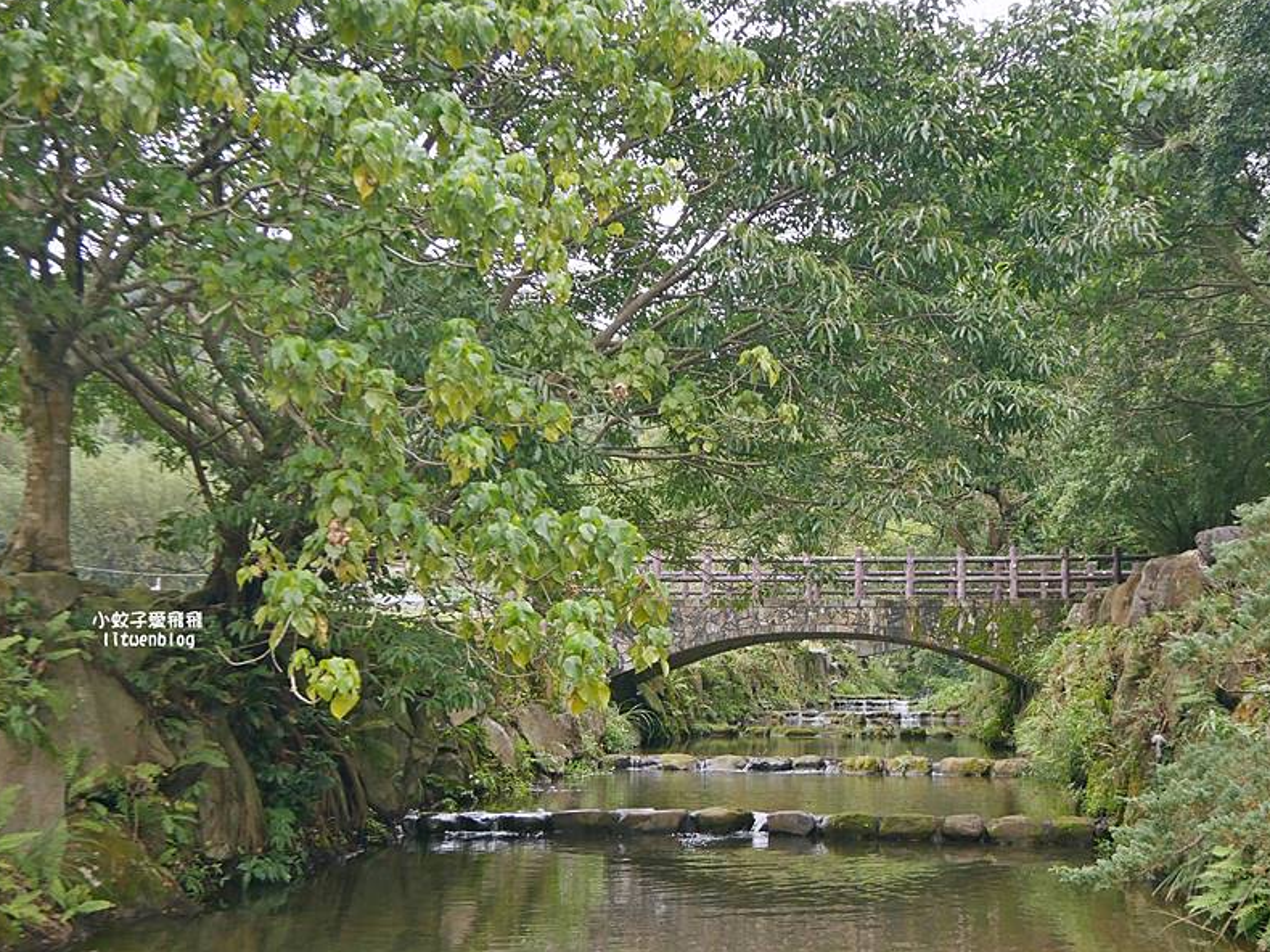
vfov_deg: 37.5
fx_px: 1394
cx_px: 759
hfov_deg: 48.7
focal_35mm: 38
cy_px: 583
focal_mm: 15
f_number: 3.6
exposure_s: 1/60
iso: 400
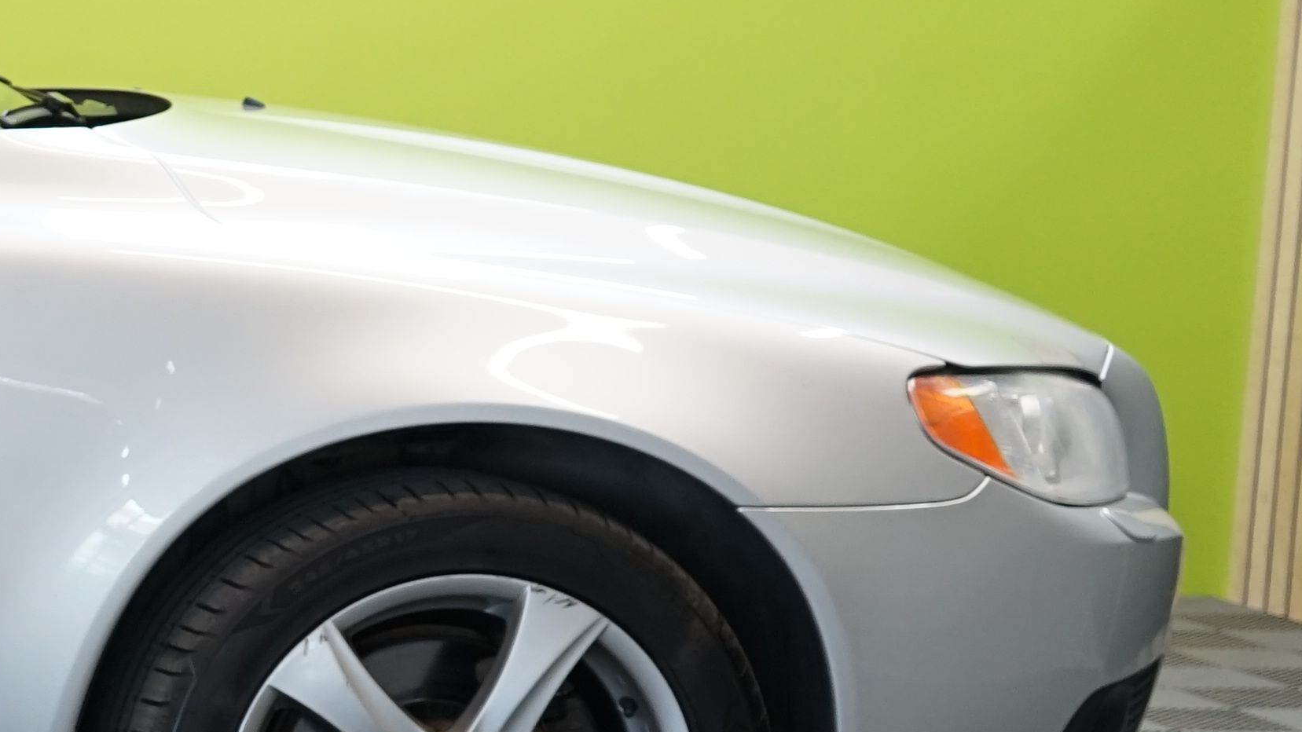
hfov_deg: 16.4
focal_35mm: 110
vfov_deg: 11.0
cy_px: 549
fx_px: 3798
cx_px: -1011
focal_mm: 29
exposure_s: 1/30
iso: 640
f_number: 4.5
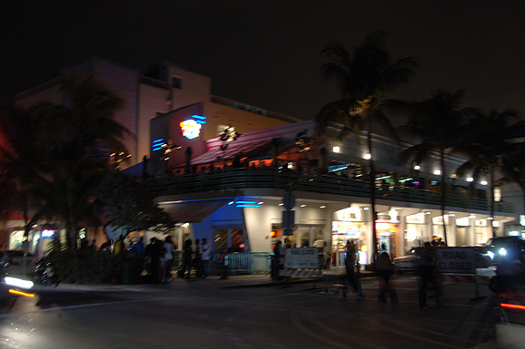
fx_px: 524
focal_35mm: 36
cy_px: 174
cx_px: 262
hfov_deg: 53.2
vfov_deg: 36.8
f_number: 3.8
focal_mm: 24
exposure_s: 1/2
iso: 200
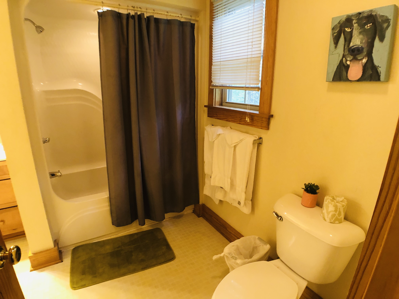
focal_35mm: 28
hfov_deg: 63.4
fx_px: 323
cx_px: 200
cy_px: 150
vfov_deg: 49.7
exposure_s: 1/12
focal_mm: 3.99
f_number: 1.8
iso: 100
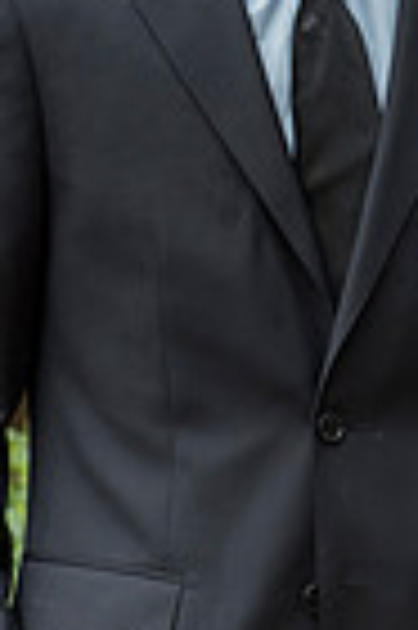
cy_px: 50
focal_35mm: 419
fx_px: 7315
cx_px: 553
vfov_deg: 4.9
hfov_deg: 3.3
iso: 400
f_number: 3.5
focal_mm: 130
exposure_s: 1/640
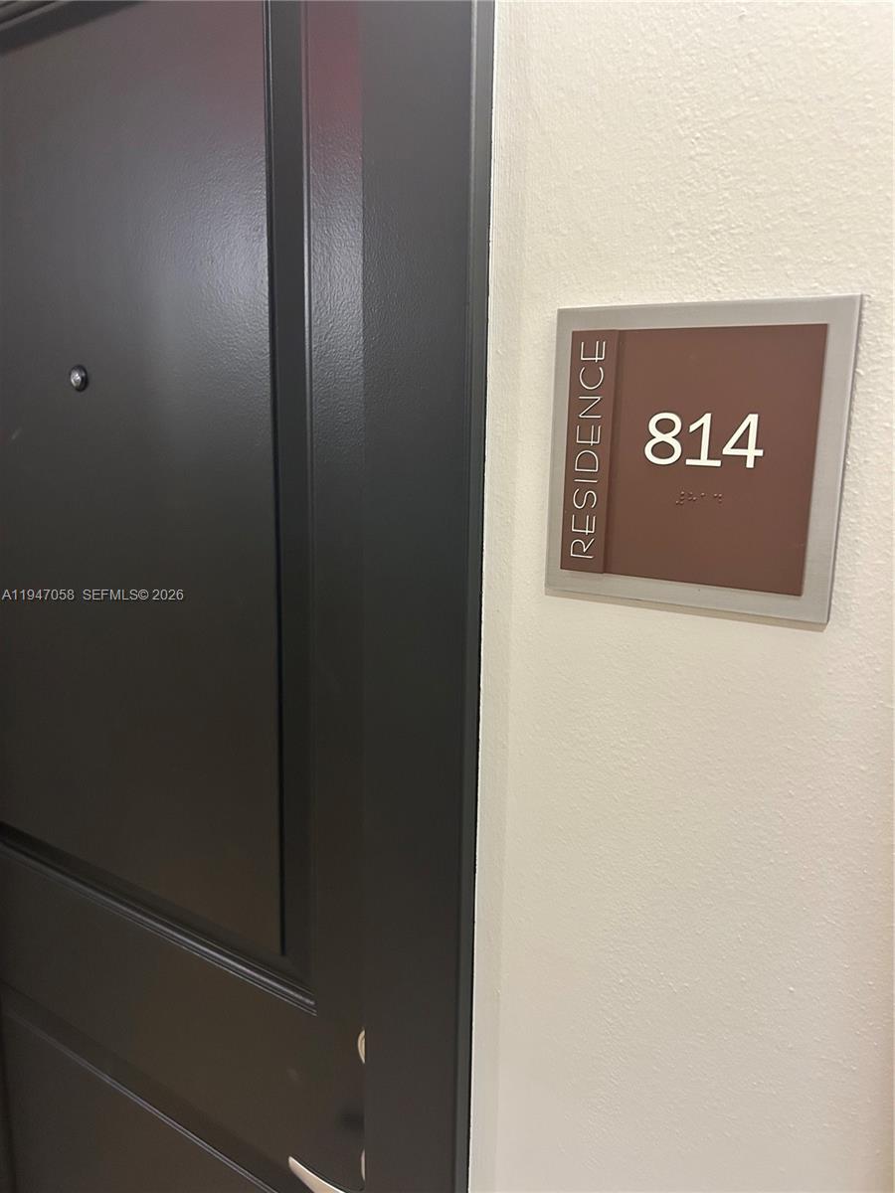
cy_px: 596
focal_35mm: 26
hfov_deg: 53.1
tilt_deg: -11.3
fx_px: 896
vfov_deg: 67.3
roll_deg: -1.7
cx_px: 448
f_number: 1.5
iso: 400
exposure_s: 1/60
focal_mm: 5.7
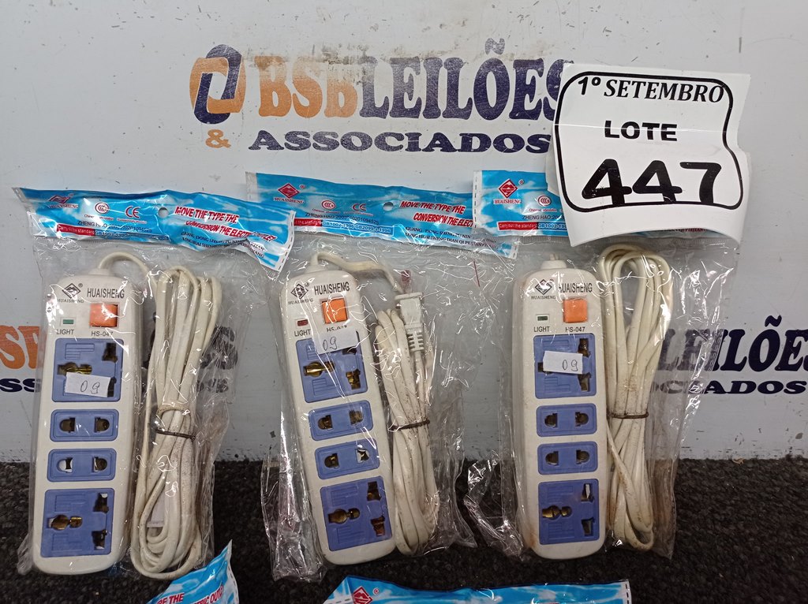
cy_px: 302
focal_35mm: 28
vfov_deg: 49.7
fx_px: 653
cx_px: 404
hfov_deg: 63.5
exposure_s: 1/60
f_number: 1.79
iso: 114
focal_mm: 4.7
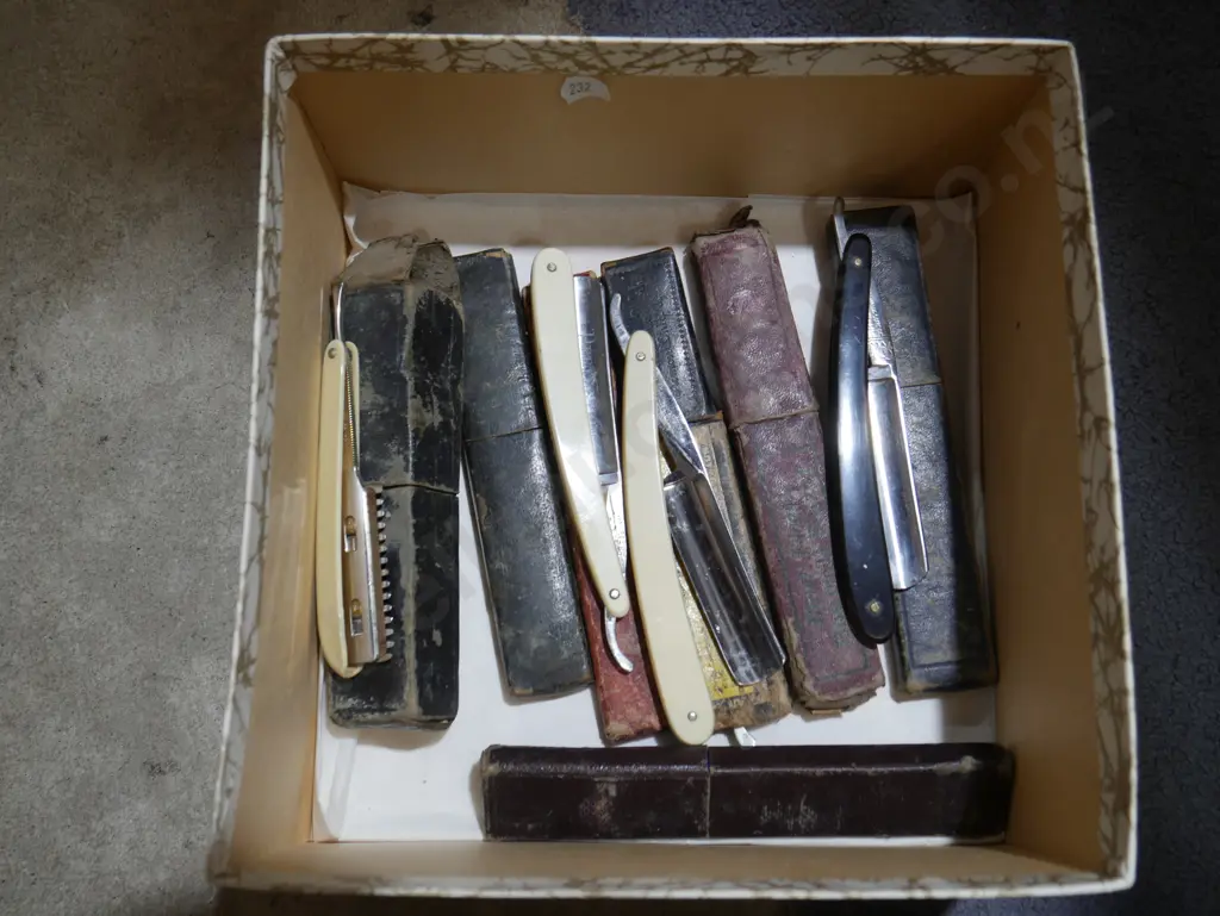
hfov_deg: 51.3
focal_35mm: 36
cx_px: 610
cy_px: 458
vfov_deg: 39.7
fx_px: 1269
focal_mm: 18
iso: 250
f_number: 4
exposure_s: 1/60
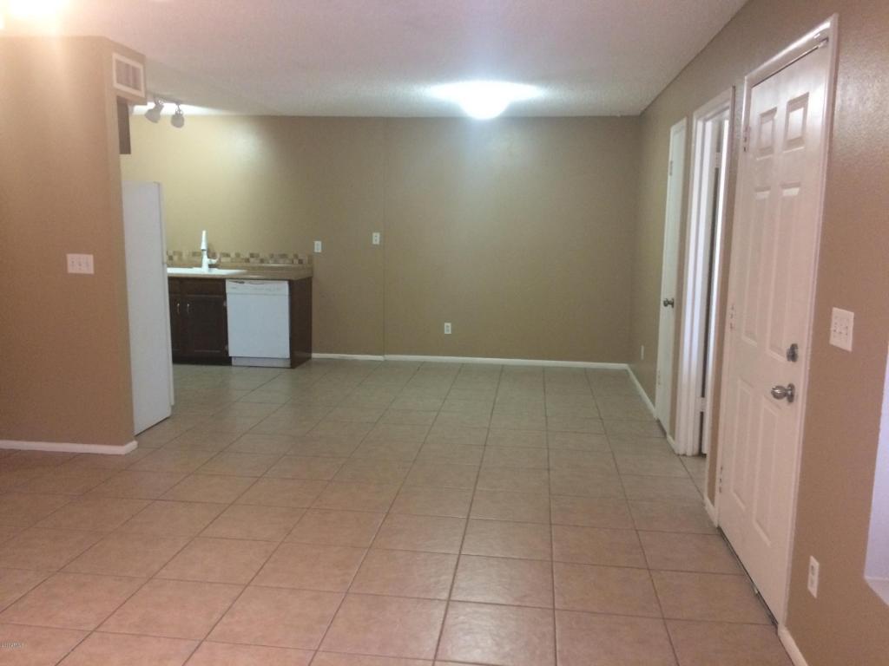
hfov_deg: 61.7
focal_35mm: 29
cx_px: 444
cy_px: 333
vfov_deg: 48.2
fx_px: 745
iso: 250
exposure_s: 1/30
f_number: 2.2
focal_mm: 4.15
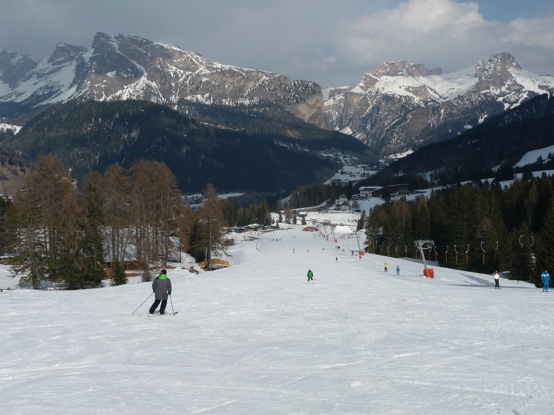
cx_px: 277
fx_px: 720
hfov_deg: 42.1
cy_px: 208
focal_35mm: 45
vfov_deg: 32.2
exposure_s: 1/500
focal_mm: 7.6
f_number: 10
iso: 100
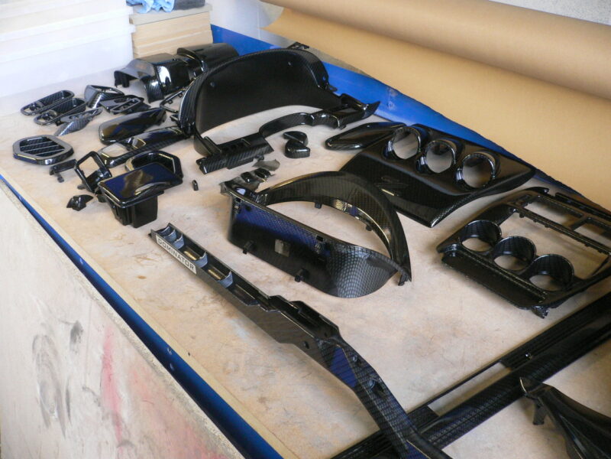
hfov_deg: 52.6
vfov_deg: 40.7
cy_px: 230
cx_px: 306
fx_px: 618
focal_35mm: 35
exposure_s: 1/13
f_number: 2.8
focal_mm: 5.8
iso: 200
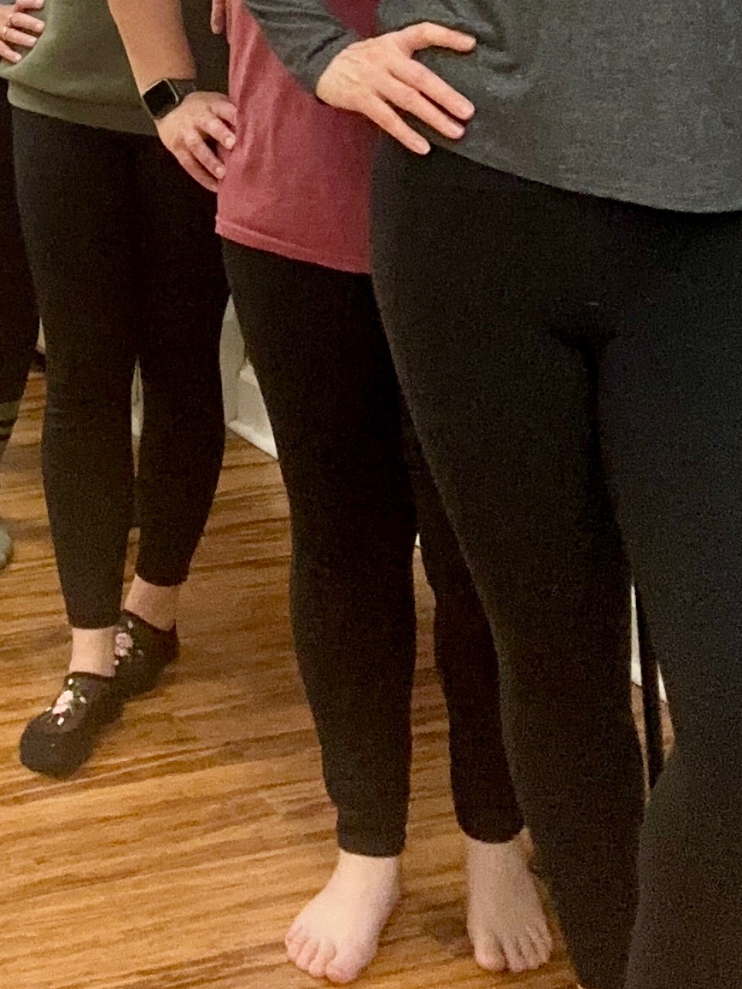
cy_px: -230
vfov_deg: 22.3
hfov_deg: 17.6
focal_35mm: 80
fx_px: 2286
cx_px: -144
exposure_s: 1/60
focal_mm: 2.69
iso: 125
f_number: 1.9
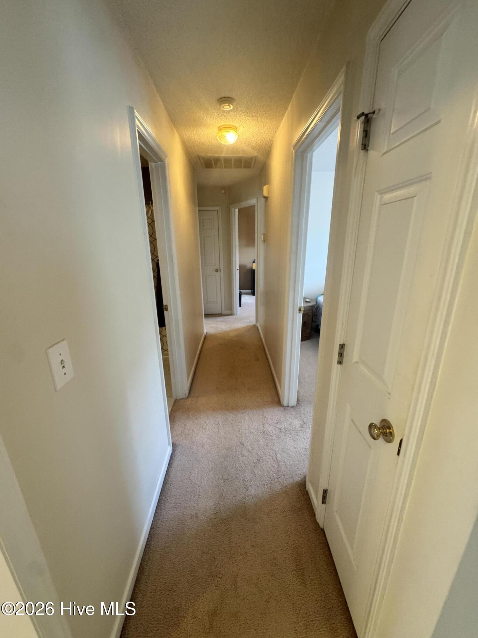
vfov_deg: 102.1
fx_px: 258
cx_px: 239
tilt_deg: -16.0
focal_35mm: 14
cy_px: 319
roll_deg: +1.3
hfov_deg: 85.7
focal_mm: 2.22
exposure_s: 1/60
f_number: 2.2
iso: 250
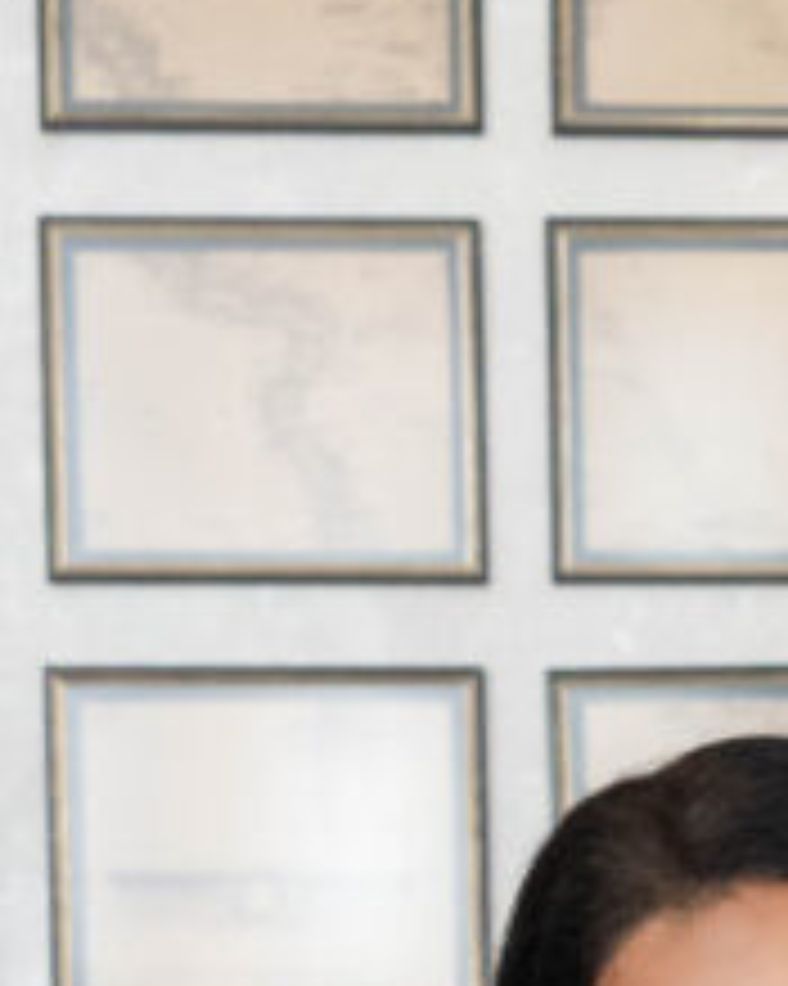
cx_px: 1322
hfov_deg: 7.5
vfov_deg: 9.2
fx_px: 5893
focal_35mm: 202
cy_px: 1697
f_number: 7.1
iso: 2500
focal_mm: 46
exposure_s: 1/200
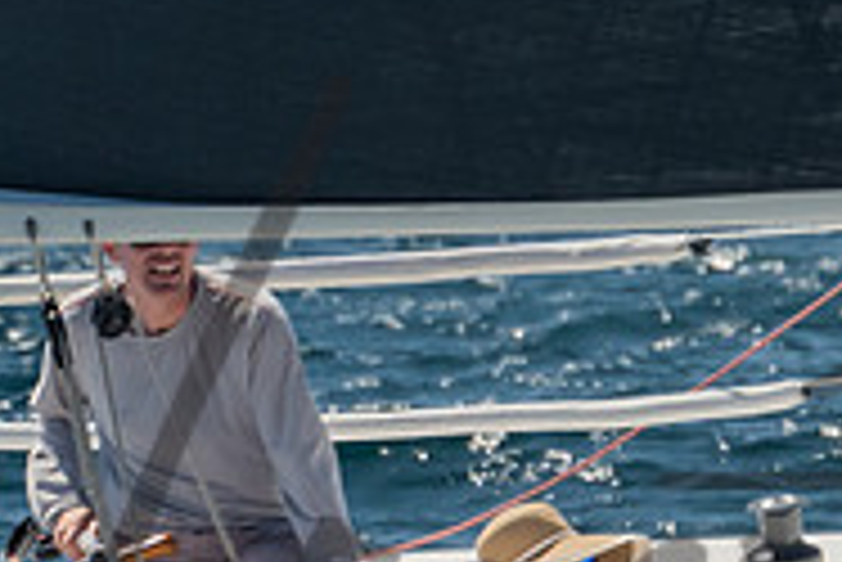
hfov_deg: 1.8
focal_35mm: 1145
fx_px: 26800
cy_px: -131
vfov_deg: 1.2
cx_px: 57
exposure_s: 1/320
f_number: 6.3
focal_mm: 140
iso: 160
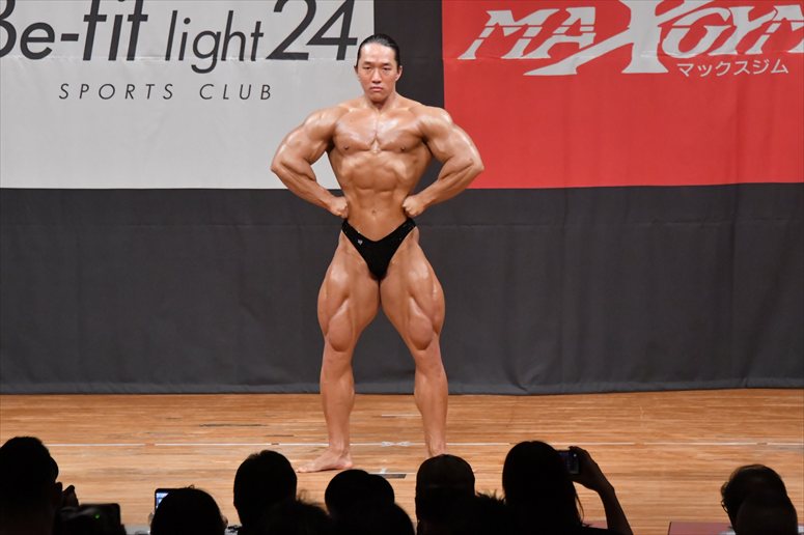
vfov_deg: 5.4
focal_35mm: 255
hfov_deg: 8.1
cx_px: 402
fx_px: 5692
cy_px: 268
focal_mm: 170
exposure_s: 1/400
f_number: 5.6
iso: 7200
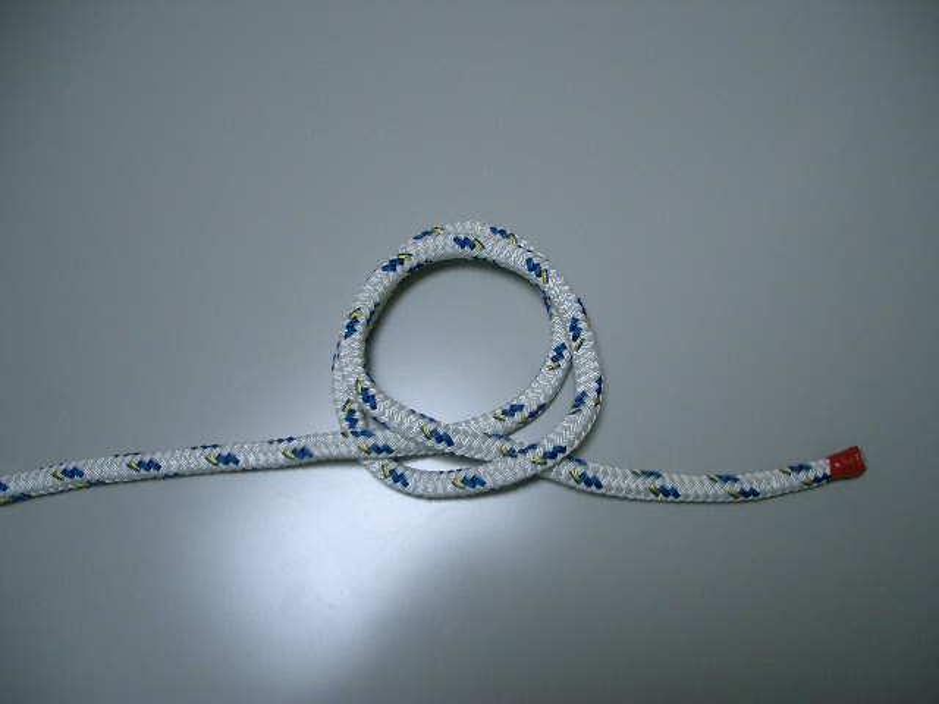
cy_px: 352
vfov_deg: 40.7
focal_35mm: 35
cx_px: 470
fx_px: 949
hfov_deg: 52.6
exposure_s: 1/50
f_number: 2.6
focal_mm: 5.8
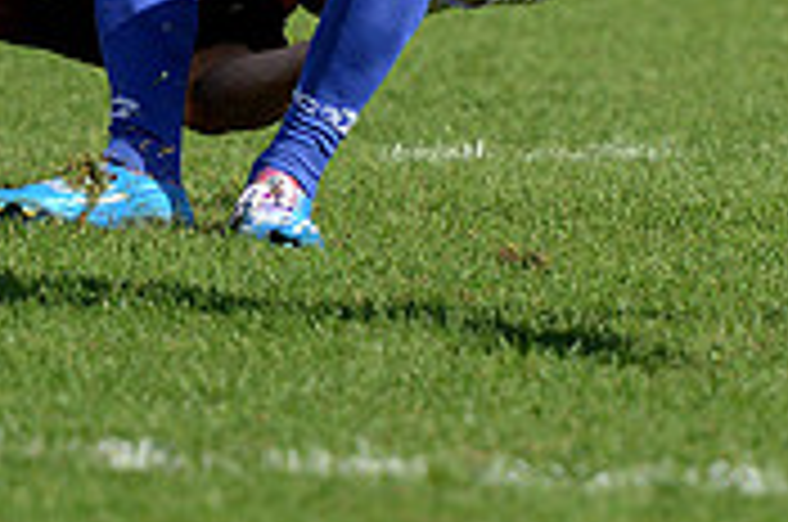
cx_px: 221
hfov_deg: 2.3
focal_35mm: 897
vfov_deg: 1.5
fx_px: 19598
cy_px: -299
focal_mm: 270
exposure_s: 1/1600
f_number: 4
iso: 500
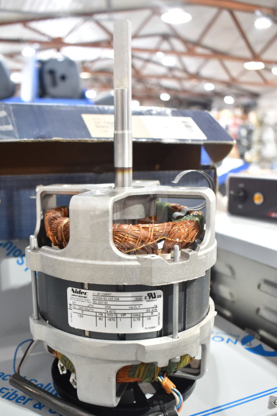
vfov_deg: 53.6
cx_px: 123
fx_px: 410
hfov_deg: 37.2
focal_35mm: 36
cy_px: 226
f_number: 3.8
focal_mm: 21
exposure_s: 1/30
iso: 1000
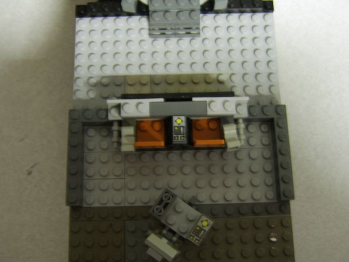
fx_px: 323
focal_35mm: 32
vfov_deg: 44.1
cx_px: 178
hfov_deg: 56.8
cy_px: 127
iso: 71
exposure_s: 1/2
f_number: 2.7
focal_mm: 8.13
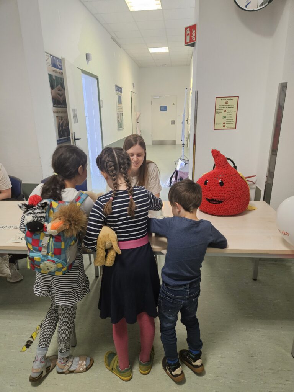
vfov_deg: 73.9
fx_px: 260
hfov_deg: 58.9
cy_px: 196
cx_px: 147
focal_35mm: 23
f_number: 1.8
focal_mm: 5.4
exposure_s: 1/100
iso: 500
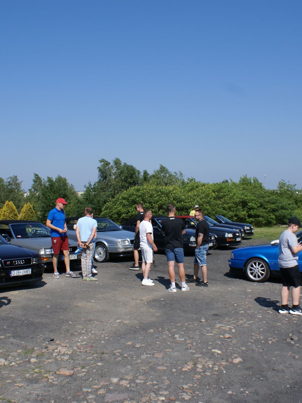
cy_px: 201
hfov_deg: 36.8
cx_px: 162
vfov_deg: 47.9
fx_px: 454
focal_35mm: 39
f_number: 10
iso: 100
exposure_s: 1/320
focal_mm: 18
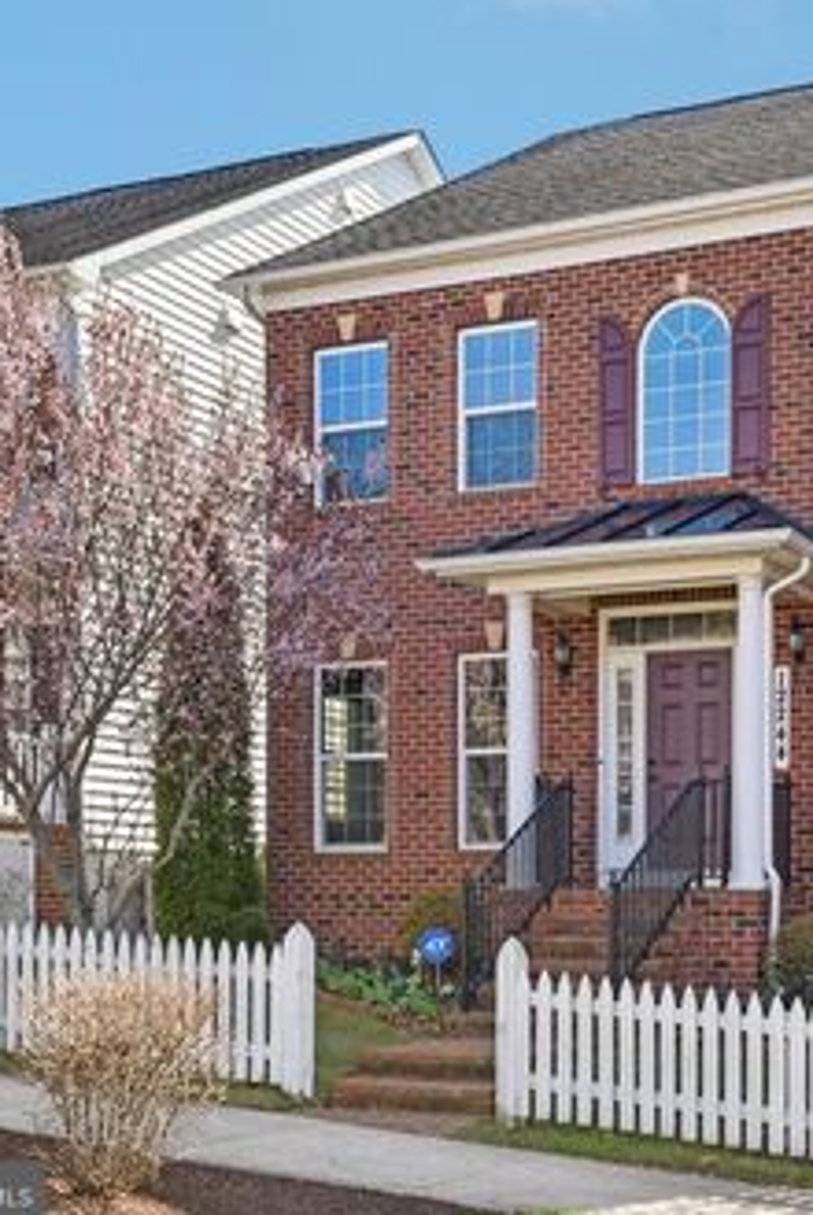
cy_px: 611
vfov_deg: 44.5
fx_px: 1487
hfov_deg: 29.0
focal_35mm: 44
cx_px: 769
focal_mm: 29
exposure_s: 1/1000
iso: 400
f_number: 8
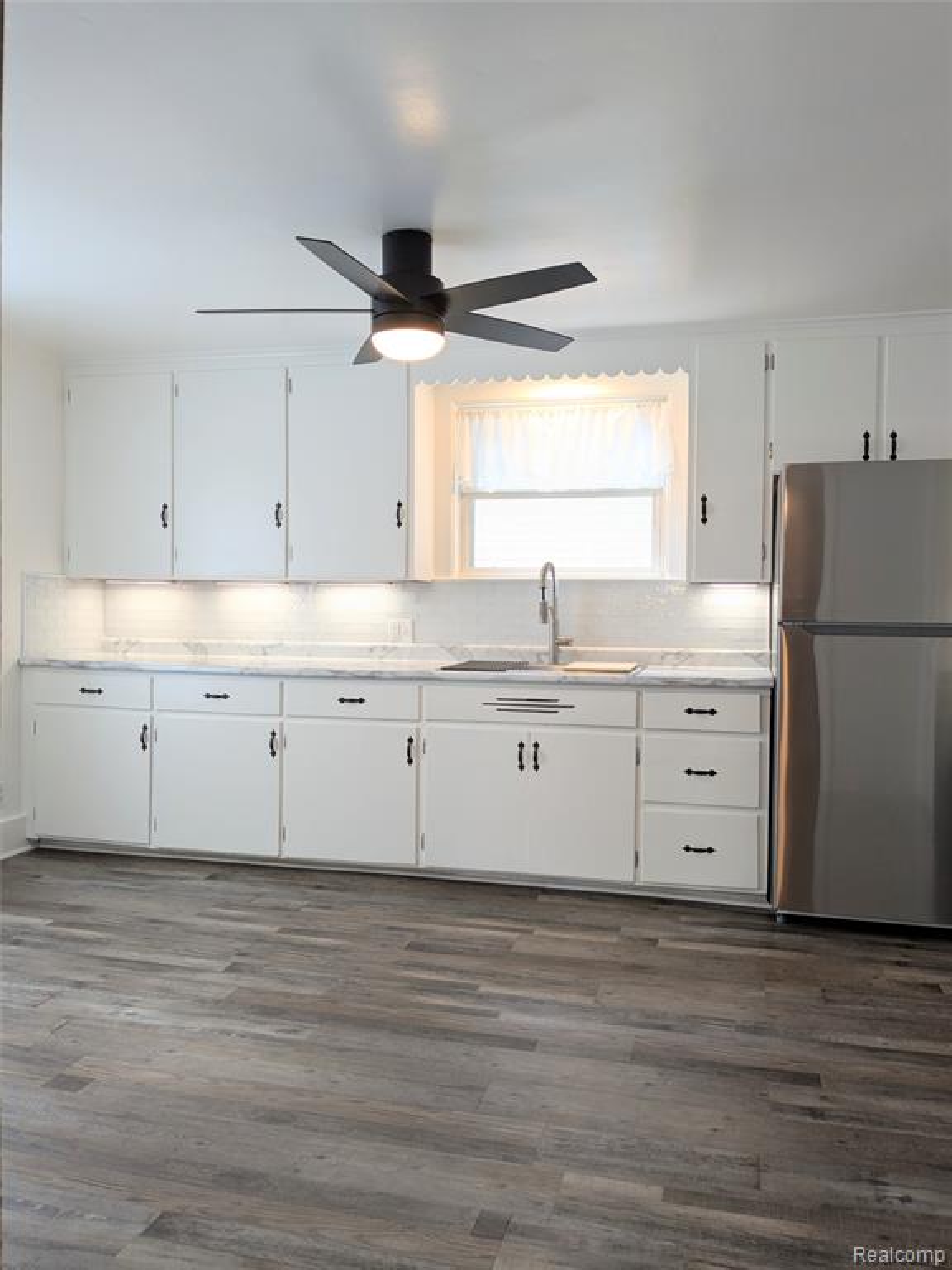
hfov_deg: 51.4
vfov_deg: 65.3
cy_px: 635
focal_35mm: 27
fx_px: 990
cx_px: 476
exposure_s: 1/30
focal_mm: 4.38
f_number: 1.73
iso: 54
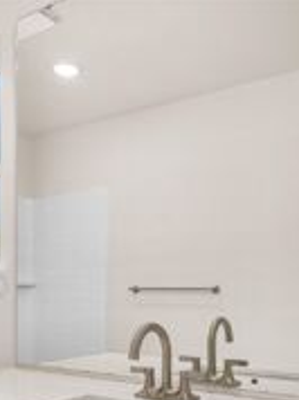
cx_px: 144
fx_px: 450
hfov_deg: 36.7
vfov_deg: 46.3
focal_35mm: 39
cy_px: 298
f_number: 7.1
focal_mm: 18
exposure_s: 1/30
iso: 400
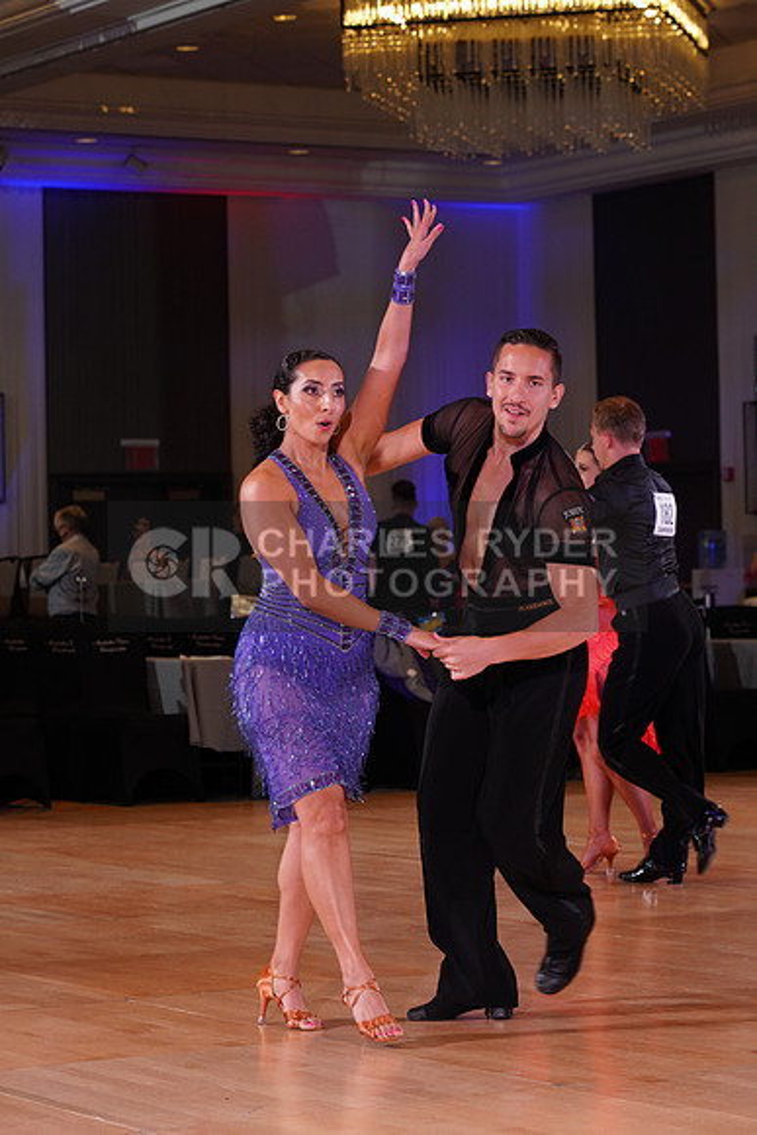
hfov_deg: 13.0
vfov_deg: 19.5
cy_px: 568
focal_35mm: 105
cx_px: 378
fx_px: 3310
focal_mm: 105
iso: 1600
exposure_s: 1/160
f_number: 6.3
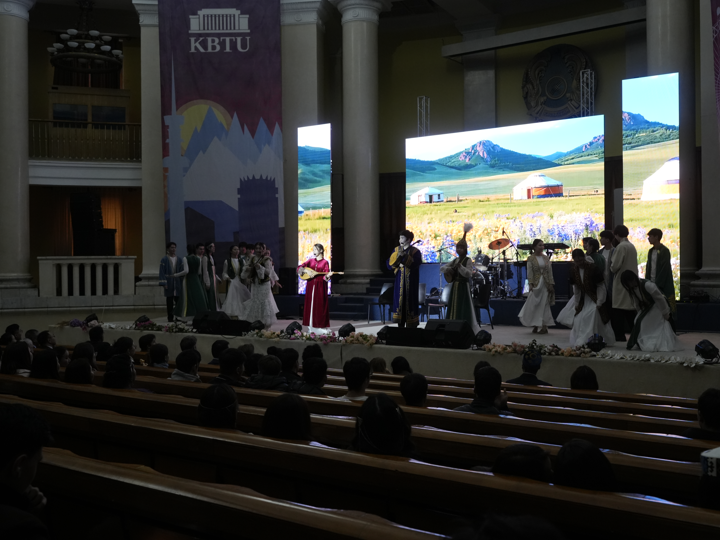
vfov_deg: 36.8
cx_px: 399
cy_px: 270
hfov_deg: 47.8
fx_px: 811
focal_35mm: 39
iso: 3200
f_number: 5.6
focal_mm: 36
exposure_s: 1/125
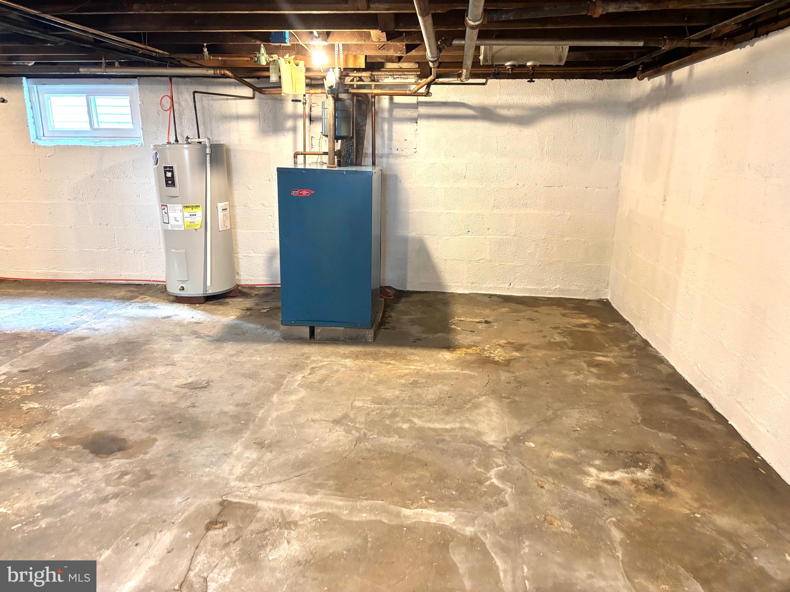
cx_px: 395
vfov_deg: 53.1
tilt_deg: -13.2
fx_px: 593
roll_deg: -1.0
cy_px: 296
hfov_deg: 67.3
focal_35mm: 26
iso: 400
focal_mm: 5.96
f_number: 1.6
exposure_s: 1/40
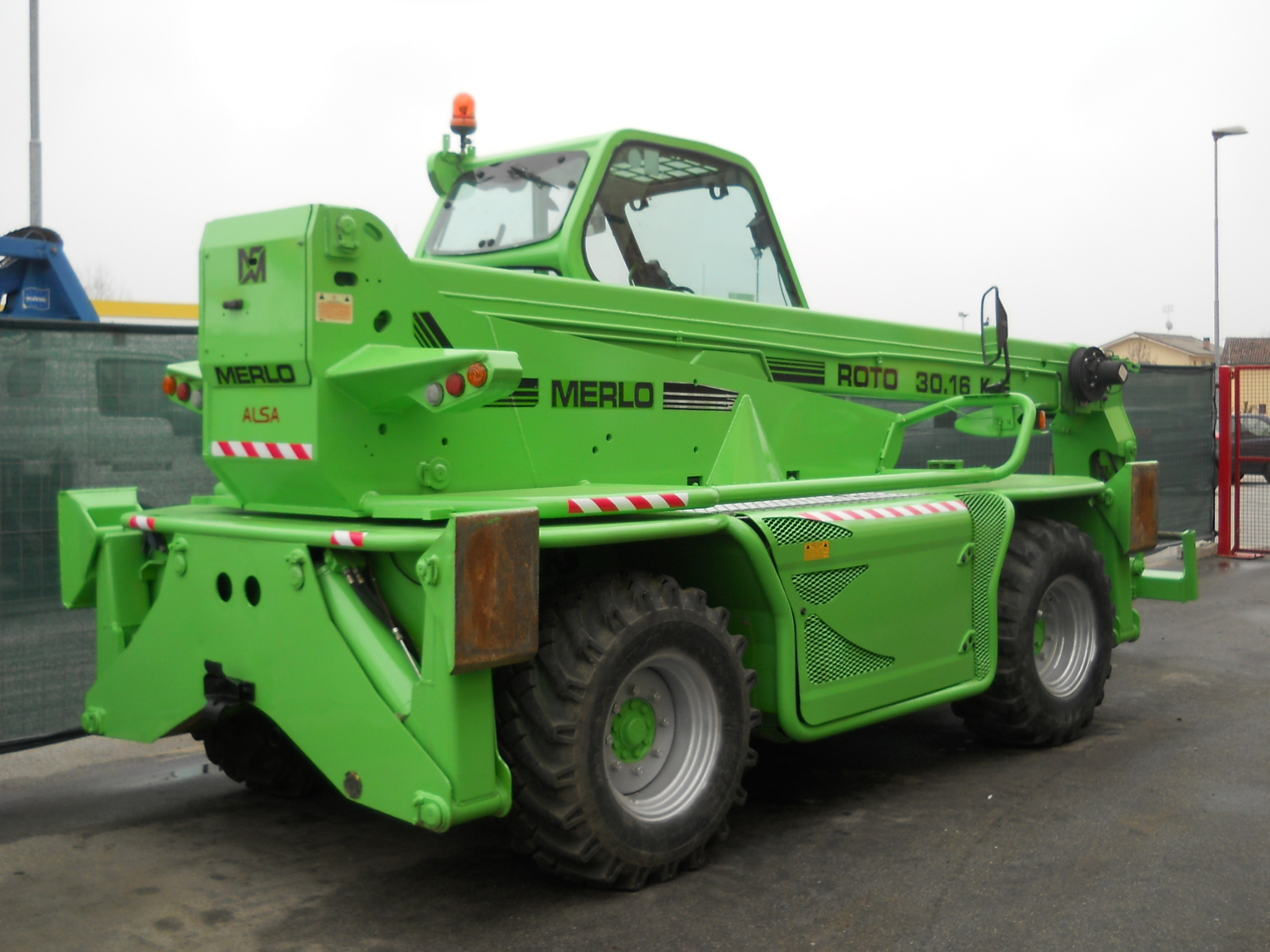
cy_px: 476
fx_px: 1504
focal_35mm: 41
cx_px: 635
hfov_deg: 45.8
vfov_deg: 35.1
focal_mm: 6.72
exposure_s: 1/40
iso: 80
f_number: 3.1
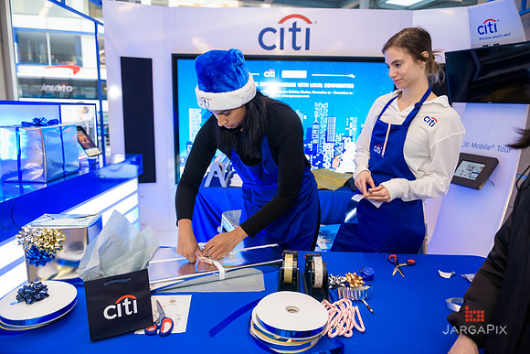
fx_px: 353
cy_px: 177
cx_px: 265
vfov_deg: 53.2
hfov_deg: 73.7
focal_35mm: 24
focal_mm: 24
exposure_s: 1/125
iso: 800
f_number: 3.2
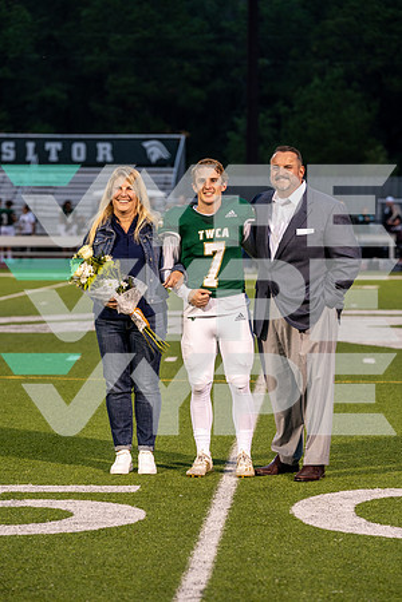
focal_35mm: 137
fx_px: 2295
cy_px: 301
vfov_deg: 15.0
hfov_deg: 10.0
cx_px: 201
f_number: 4.5
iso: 800
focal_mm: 137
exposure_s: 1/125
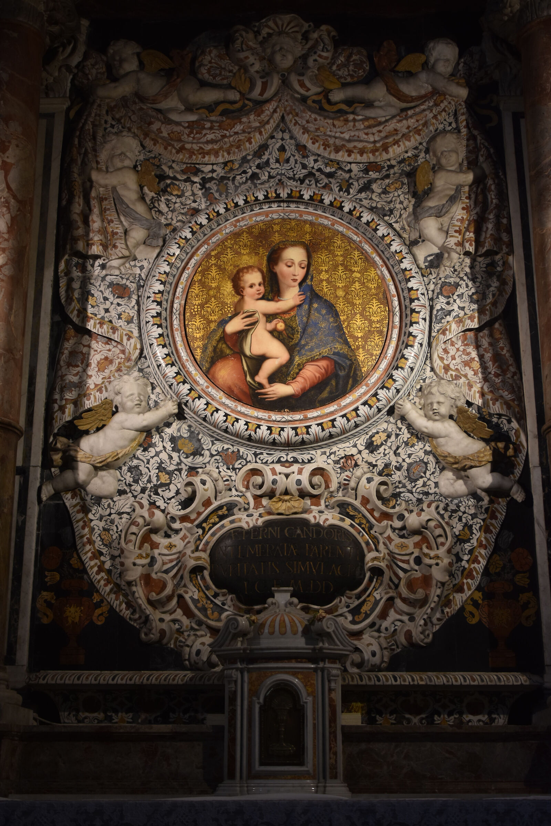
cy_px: 413
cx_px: 276
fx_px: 1033
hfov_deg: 29.9
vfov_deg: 43.6
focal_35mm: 45
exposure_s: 1/50
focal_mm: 30
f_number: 4
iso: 280
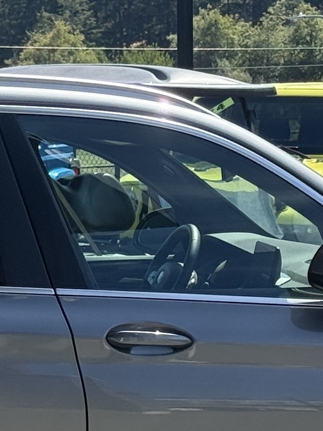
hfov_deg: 7.3
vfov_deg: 9.7
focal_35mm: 203
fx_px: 2525
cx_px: 56
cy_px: 399
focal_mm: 6.76
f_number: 1.78
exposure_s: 1/2577
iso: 80
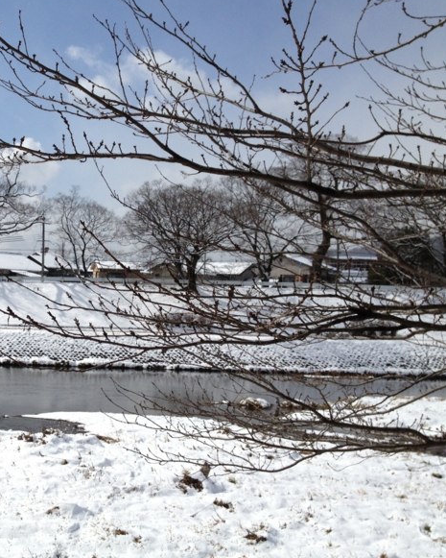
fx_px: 775
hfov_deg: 31.1
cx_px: 75
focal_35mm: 47
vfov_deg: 39.5
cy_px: 278
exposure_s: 1/4608
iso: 64
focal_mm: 4.28
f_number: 2.4
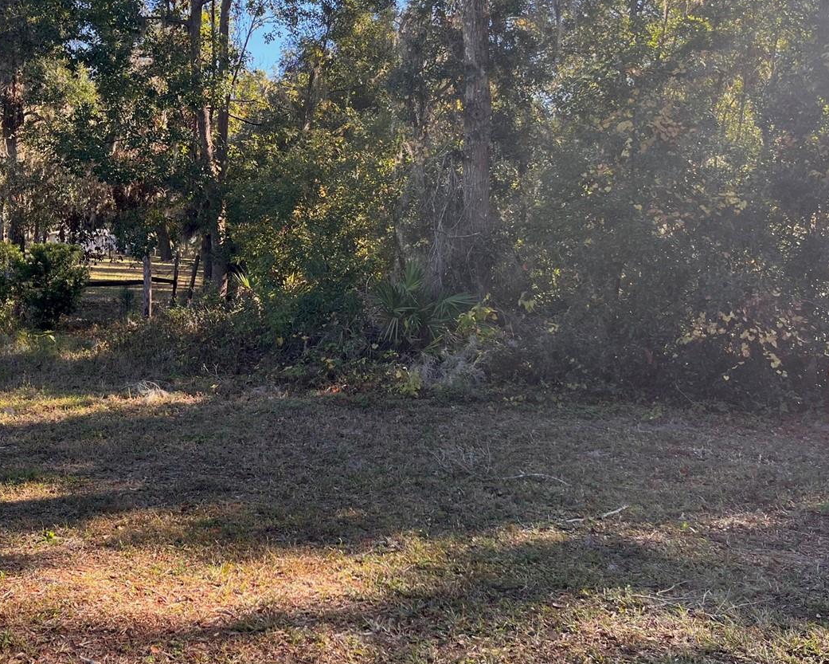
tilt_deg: +2.2
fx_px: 957
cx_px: 349
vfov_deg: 38.0
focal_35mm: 39
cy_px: 254
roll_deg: +1.1
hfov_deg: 46.7
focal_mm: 5.1
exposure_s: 1/397
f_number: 1.6
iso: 50
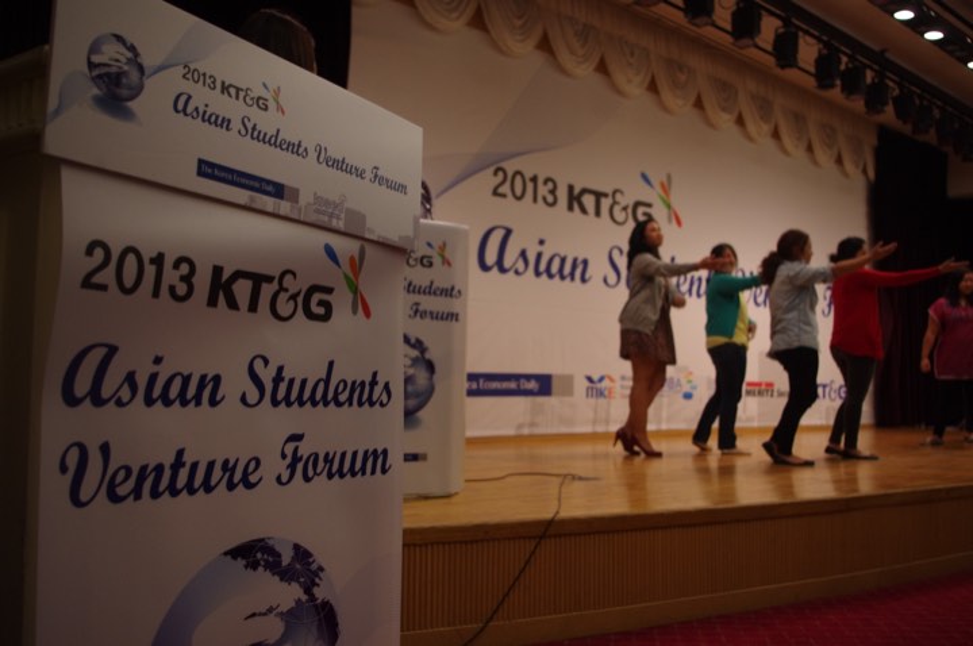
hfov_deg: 60.4
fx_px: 837
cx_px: 486
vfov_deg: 42.2
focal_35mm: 31
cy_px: 323
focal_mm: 21.25
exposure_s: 1/50
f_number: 4
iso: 800
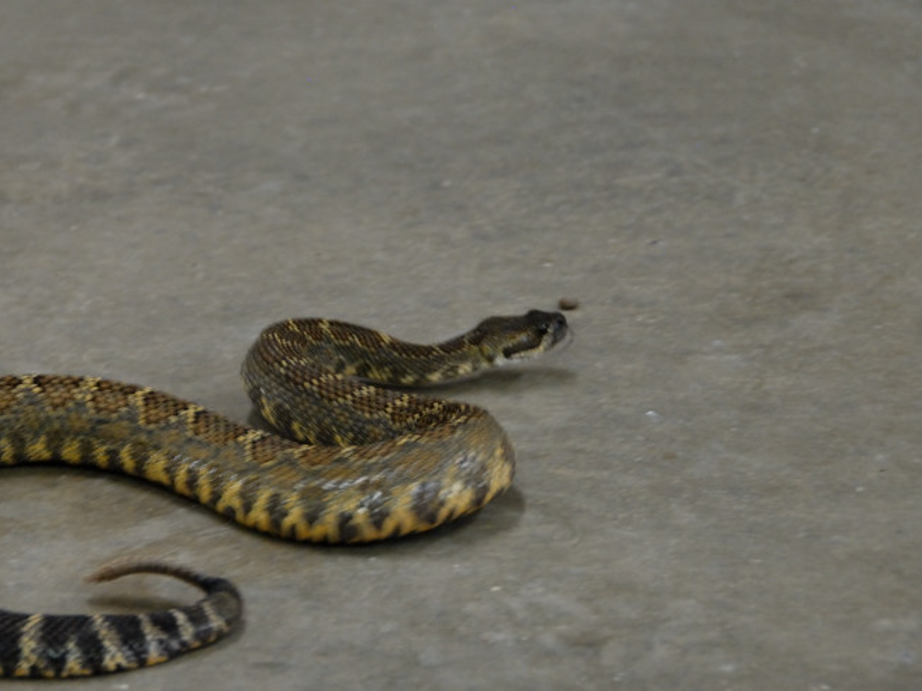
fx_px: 5398
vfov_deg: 7.3
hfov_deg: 9.8
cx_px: 289
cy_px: 332
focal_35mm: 203
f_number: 5.3
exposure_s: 1/20
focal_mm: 95
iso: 800
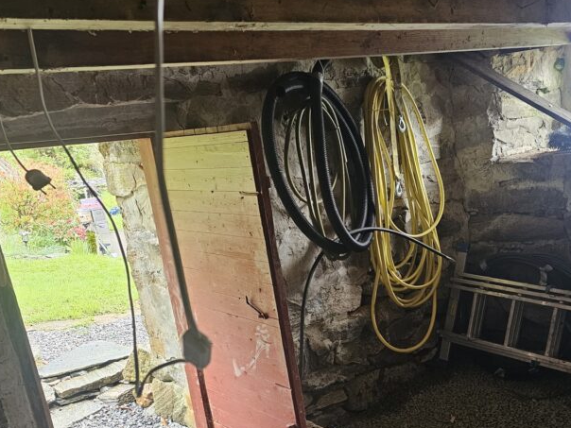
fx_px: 643
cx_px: 367
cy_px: 334
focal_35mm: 39
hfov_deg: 47.3
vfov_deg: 35.8
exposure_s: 1/100
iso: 320
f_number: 1.7
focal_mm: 6.3
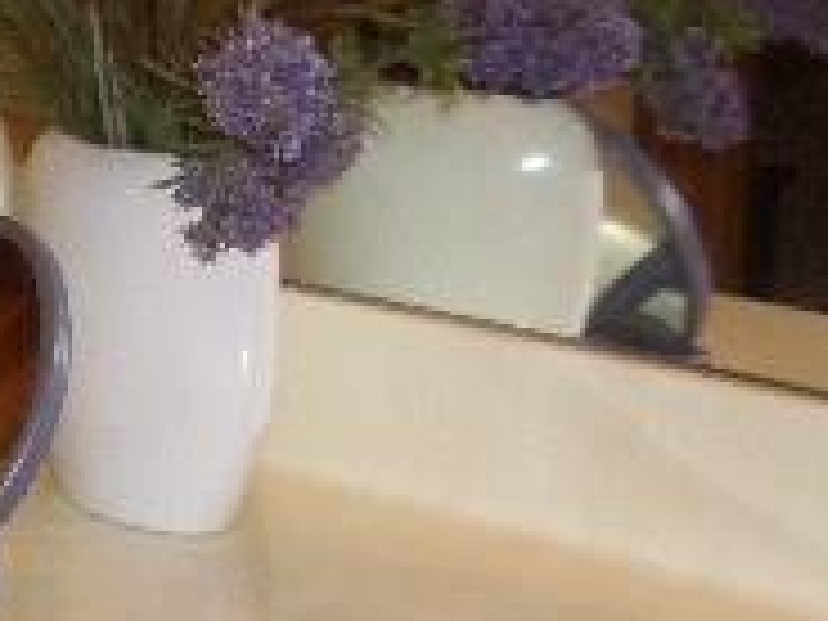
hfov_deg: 15.8
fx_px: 2918
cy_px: 639
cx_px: -18
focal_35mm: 122
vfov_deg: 12.0
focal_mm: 5.8
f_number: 2.6
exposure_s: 1/60
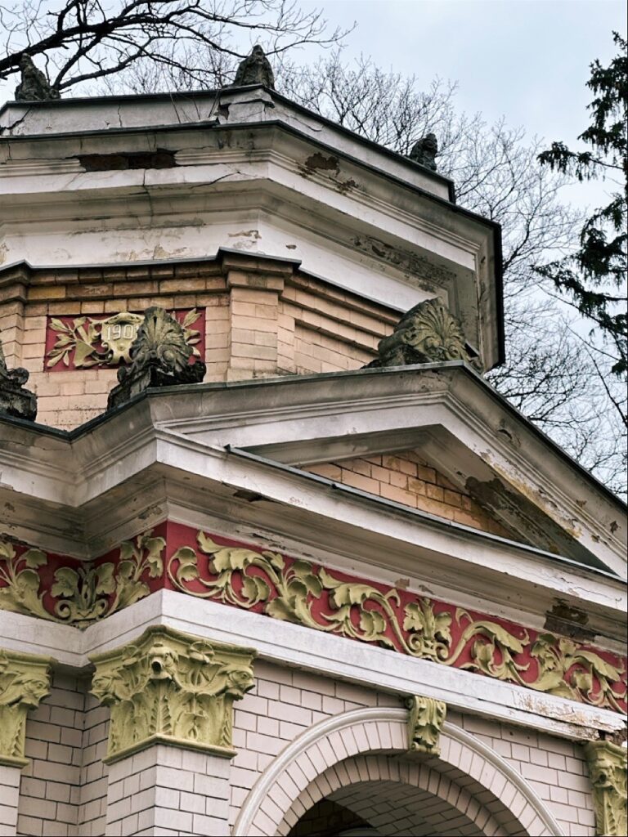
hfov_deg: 19.1
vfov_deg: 25.3
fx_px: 1863
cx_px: 314
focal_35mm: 77
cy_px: 418
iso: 32
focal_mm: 9
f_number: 2.8
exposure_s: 1/99
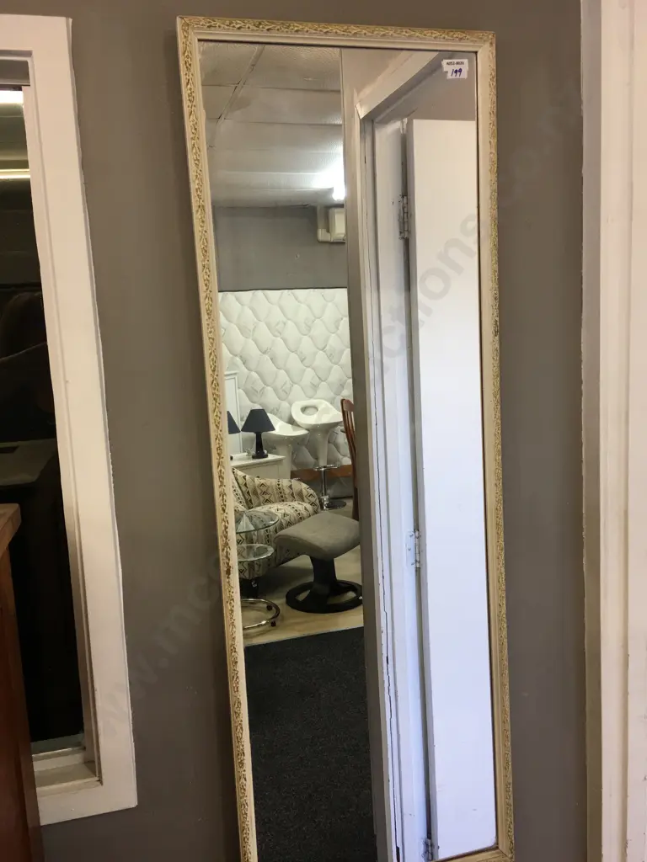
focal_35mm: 29
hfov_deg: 48.2
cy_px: 431
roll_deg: +1.9
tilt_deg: -6.3
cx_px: 324
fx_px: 723
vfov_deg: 61.7
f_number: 2.2
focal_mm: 4.15
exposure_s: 1/33
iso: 40
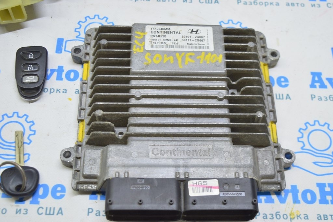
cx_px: 166
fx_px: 471
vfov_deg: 26.4
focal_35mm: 51
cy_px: 111
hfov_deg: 38.9
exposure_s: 1/20
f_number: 5.6
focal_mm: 34
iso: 400
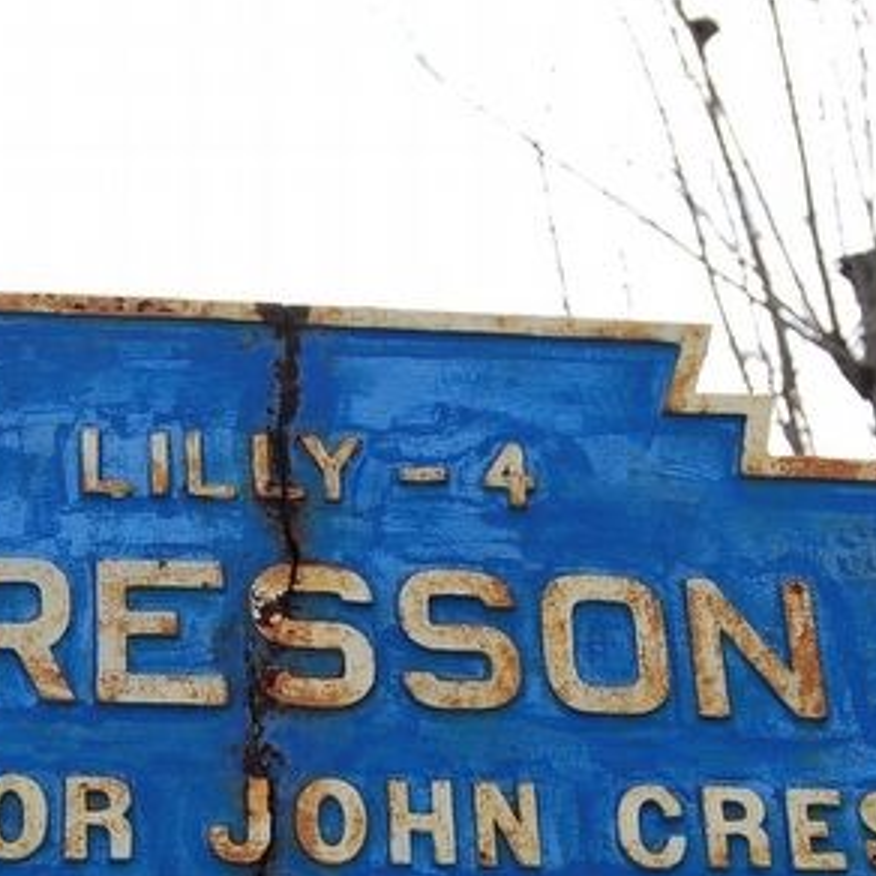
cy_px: 732
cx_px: 291
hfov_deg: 20.6
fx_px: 2405
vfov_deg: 20.4
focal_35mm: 84
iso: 100
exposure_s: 1/125
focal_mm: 24
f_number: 5.6
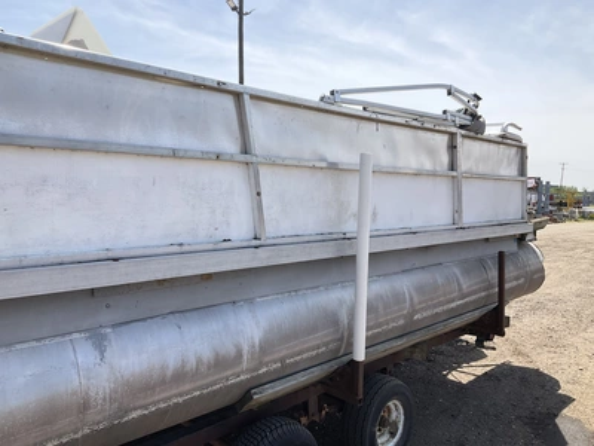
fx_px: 498
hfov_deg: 61.7
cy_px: 223
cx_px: 297
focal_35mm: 29
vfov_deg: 48.2
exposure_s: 1/1577
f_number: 1.8
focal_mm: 3
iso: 25
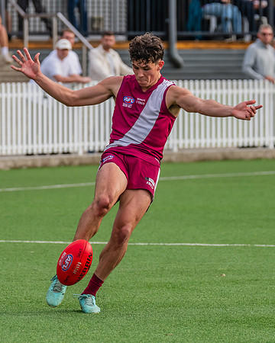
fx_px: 5183
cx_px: 144
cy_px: 167
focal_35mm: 509
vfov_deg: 3.8
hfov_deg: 3.0
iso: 800
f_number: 8
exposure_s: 1/1250
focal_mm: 290
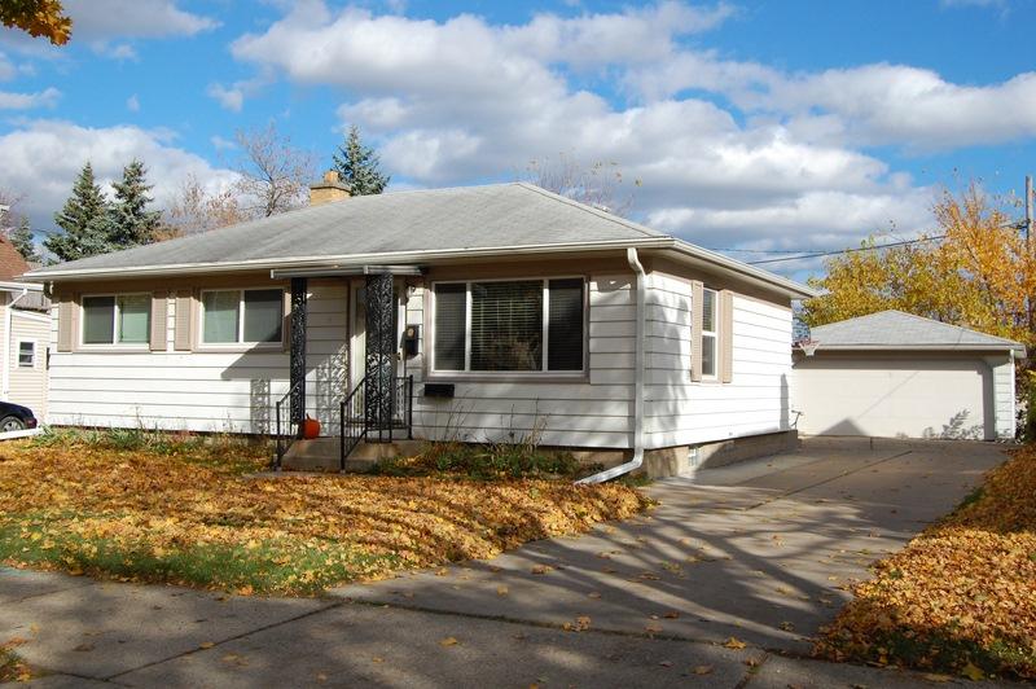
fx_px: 1035
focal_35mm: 36
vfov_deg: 36.8
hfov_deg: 53.2
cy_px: 344
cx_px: 518
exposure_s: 1/500
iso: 400
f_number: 11
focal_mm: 24
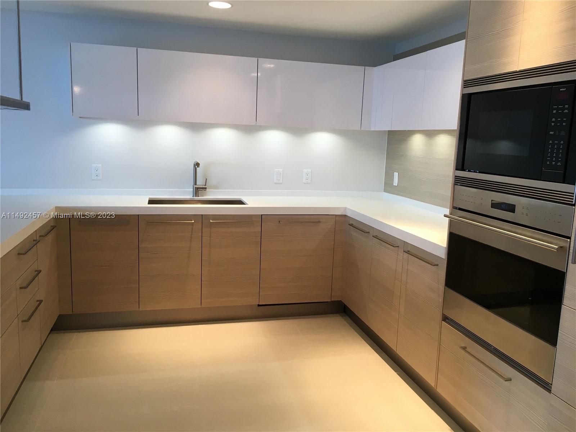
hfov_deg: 61.7
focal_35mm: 29
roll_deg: -1.7
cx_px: 288
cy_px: 216
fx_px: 483
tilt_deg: -8.6
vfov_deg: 48.2
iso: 25
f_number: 2.2
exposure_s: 1/30
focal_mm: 4.15
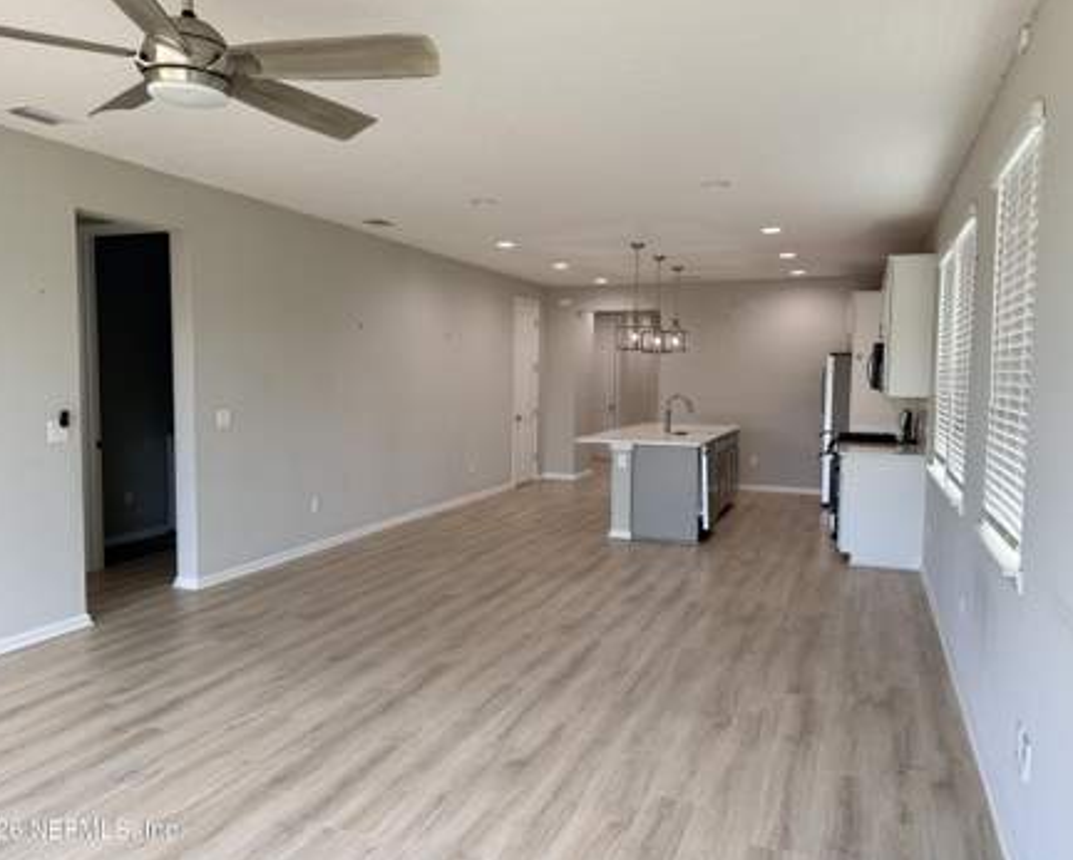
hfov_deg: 66.0
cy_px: 421
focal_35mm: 26
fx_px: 826
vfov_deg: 55.0
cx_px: 541
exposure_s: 1/121
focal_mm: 6.76
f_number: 1.78
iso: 80
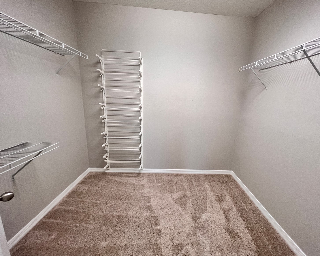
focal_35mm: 14
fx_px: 133
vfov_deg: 88.0
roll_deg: -2.8
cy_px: 128
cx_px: 176
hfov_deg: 100.4
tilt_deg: -12.4
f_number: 1.8
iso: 200
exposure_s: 1/97
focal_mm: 1.57
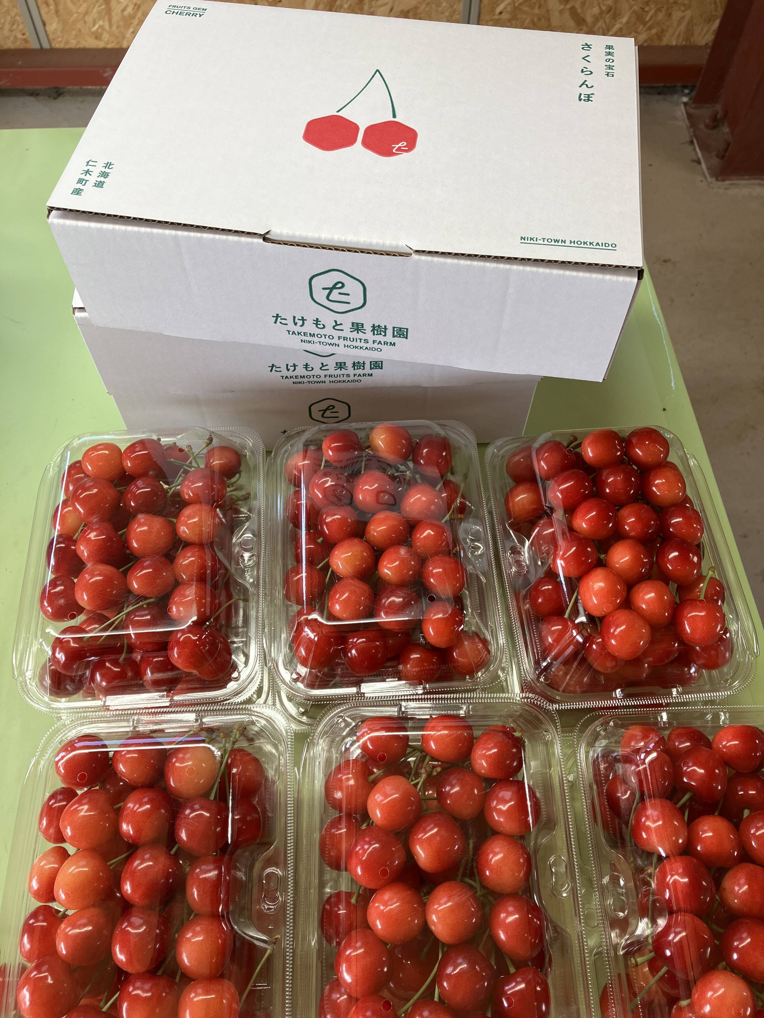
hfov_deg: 49.7
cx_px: 382
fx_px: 824
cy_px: 509
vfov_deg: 63.4
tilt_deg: -57.6
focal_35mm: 28
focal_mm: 3.99
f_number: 1.8
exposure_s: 1/100
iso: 32
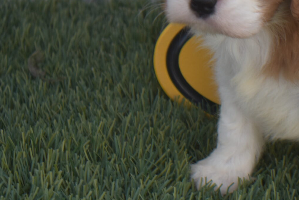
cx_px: 263
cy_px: 80
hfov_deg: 10.3
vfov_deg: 6.9
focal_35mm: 198
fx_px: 1644
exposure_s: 1/200
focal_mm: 52
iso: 200
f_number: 5.6
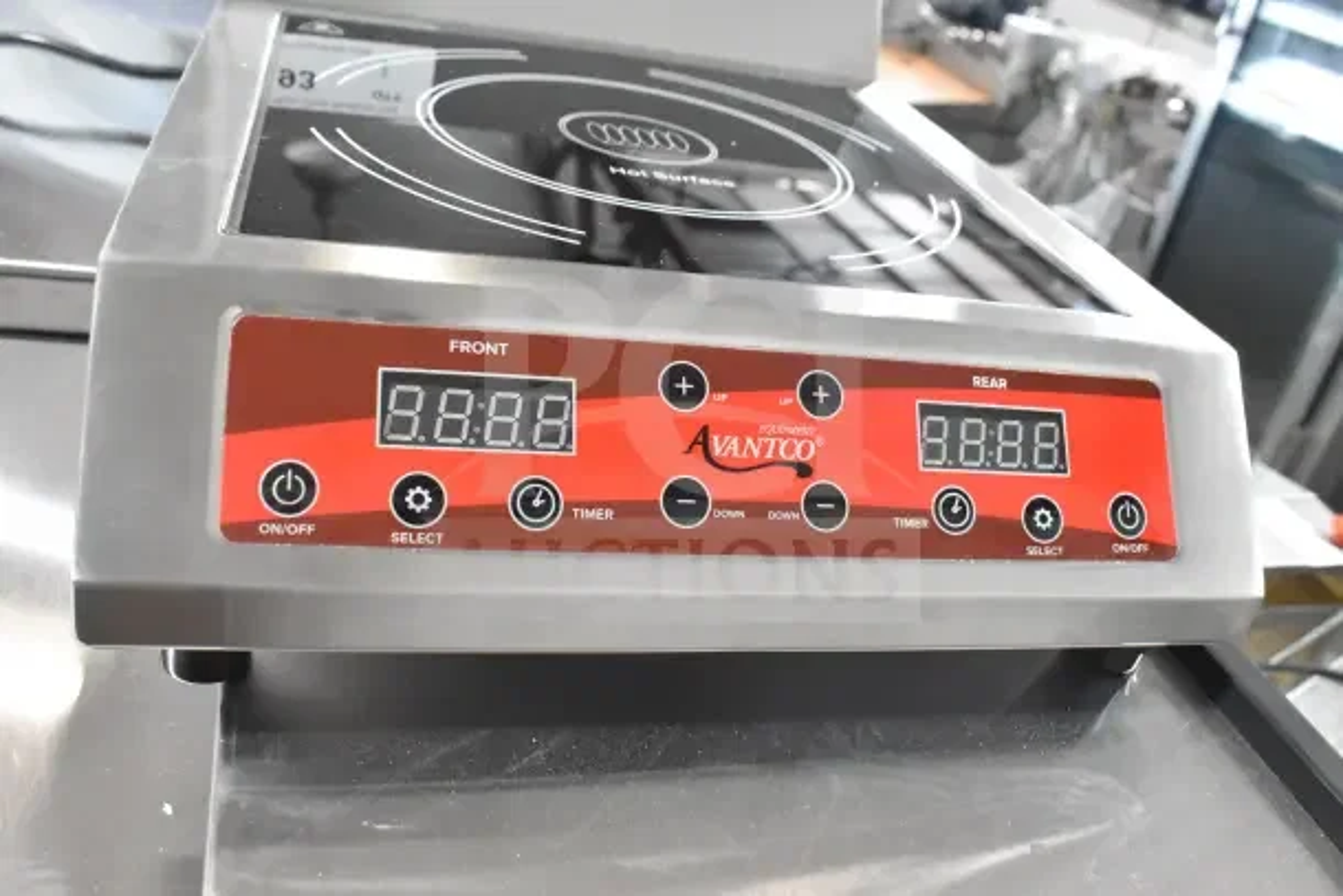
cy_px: 448
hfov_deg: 57.2
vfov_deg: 40.0
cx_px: 672
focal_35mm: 33
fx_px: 1231
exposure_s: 1/160
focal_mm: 22
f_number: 6.3
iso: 6400
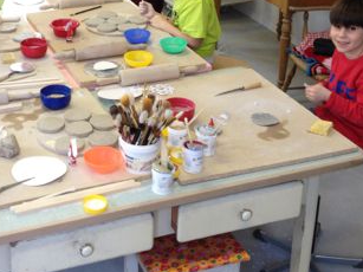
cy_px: 60
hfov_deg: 26.4
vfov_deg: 20.0
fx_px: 765
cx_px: 103
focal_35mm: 73
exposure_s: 1/24
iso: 50
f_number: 2.4
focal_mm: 4.28
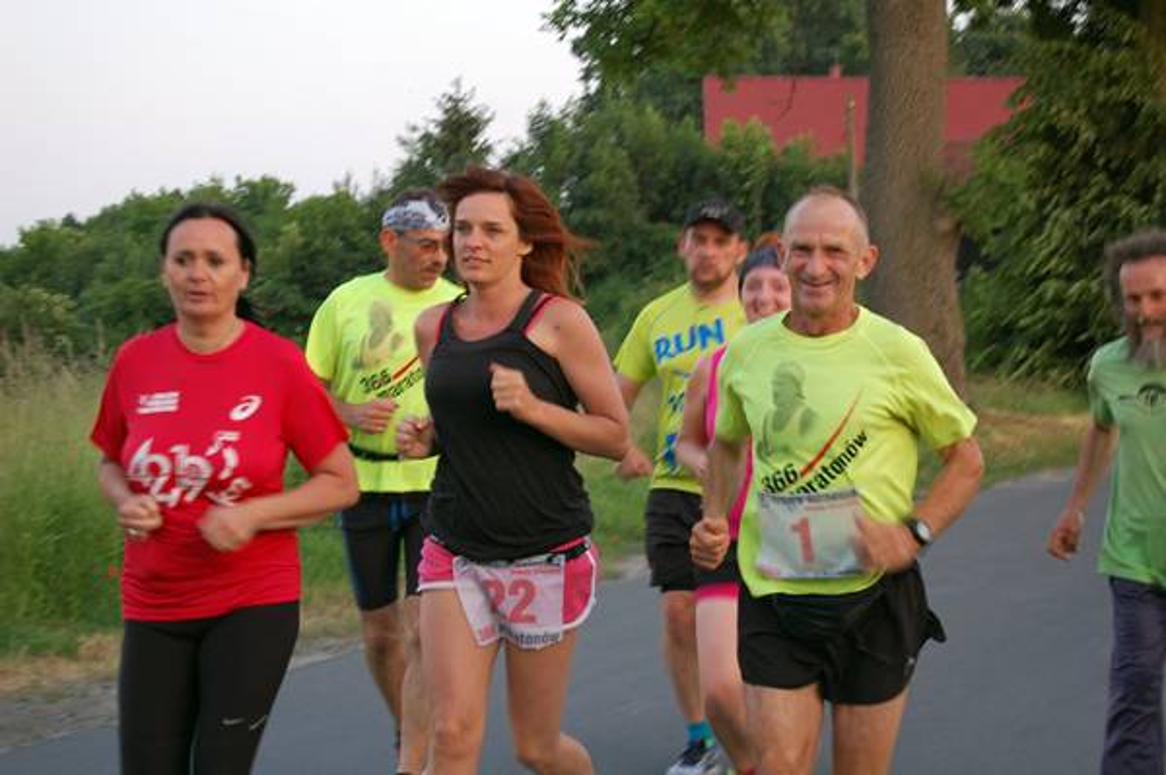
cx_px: 583
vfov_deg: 16.5
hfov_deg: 24.6
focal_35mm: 82
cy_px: 388
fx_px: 2670
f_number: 5.6
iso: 400
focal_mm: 55
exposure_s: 1/60
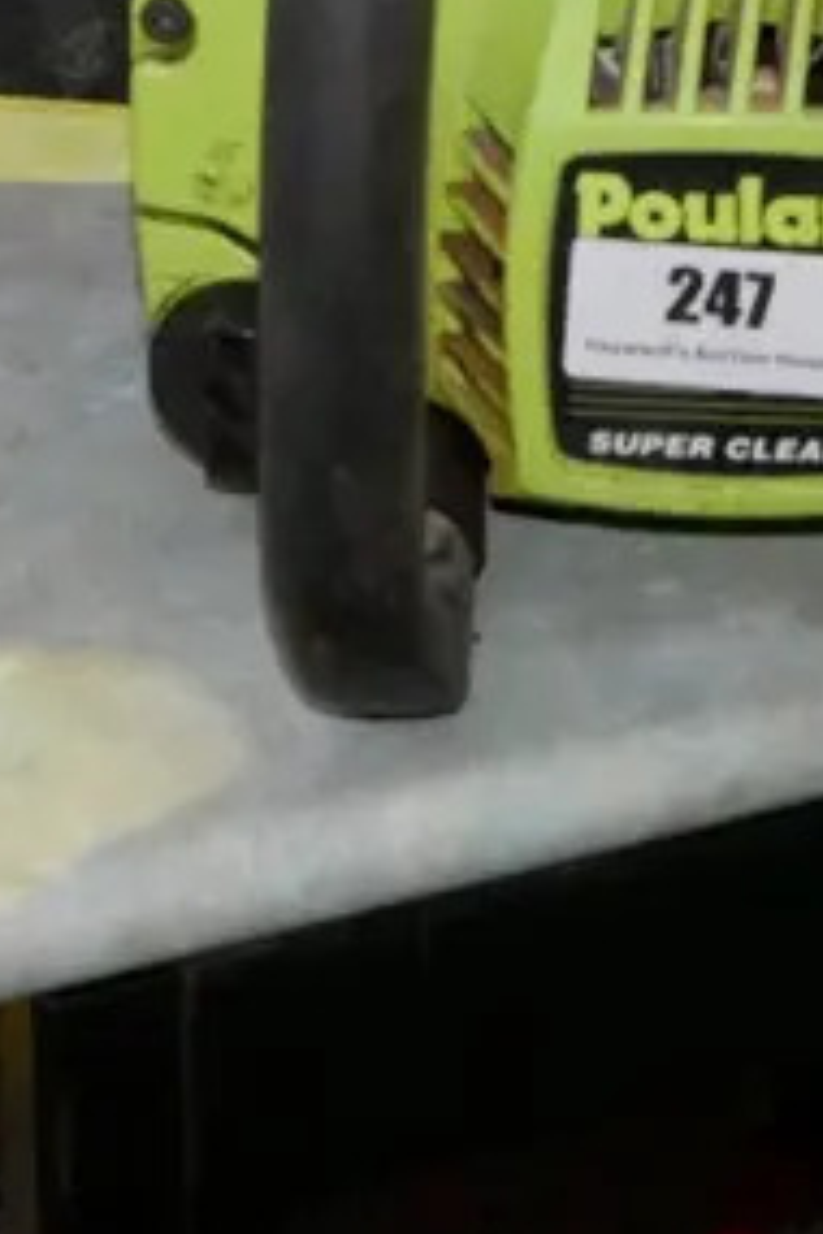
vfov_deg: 15.4
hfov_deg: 10.8
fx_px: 4355
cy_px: -336
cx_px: 325
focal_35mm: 127
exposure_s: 1/125
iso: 3200
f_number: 5.6
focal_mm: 17
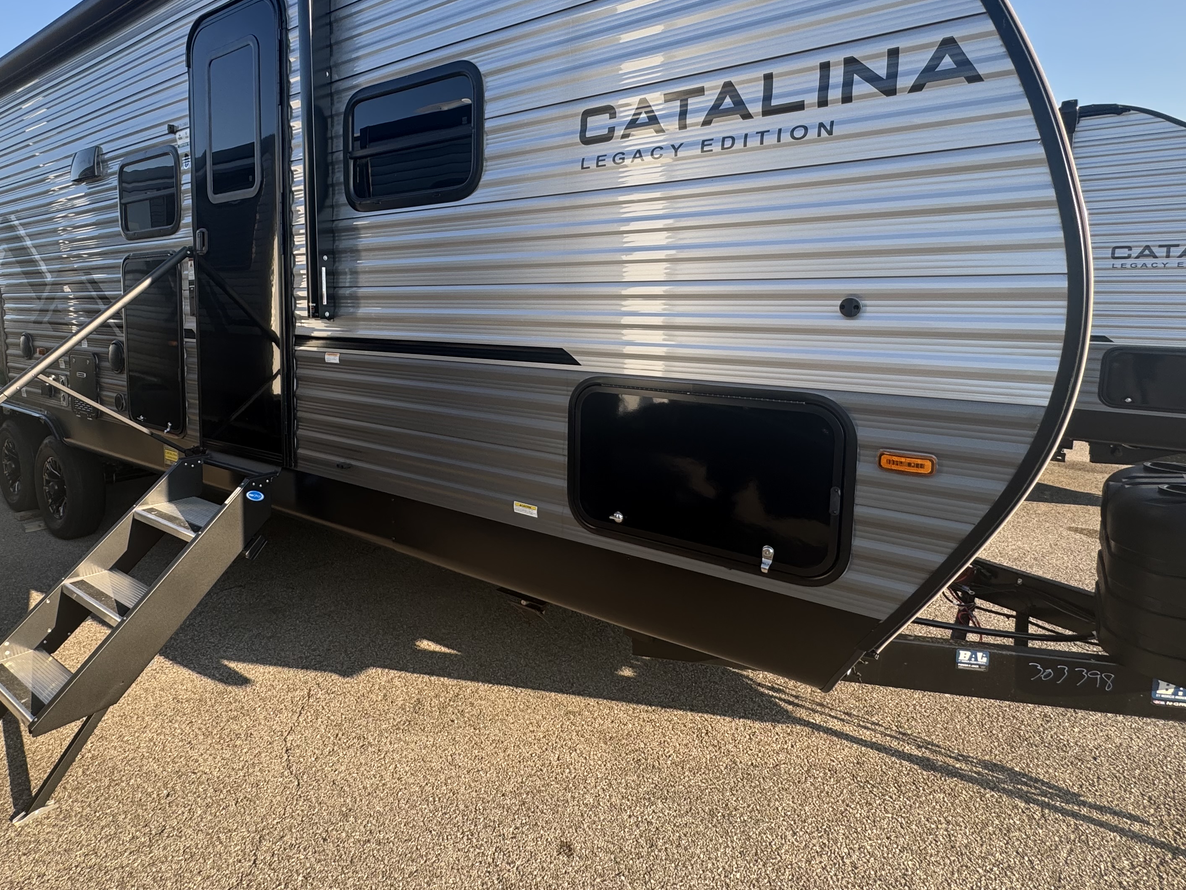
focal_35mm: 20
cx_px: 504
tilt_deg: -6.8
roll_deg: +2.3
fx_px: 685
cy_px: 375
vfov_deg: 65.6
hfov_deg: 81.2
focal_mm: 2.22
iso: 40
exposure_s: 1/306
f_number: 2.2
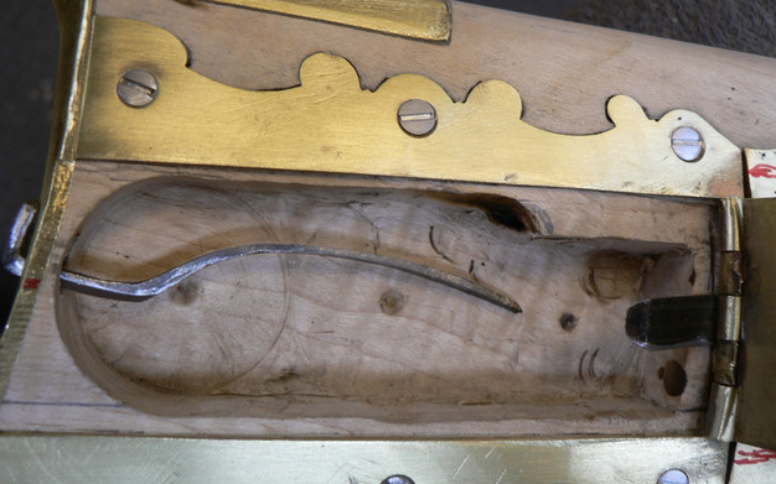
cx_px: 383
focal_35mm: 39
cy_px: 260
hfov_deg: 50.4
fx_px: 825
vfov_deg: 32.7
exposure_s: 1/30
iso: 80
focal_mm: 6
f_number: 2.8
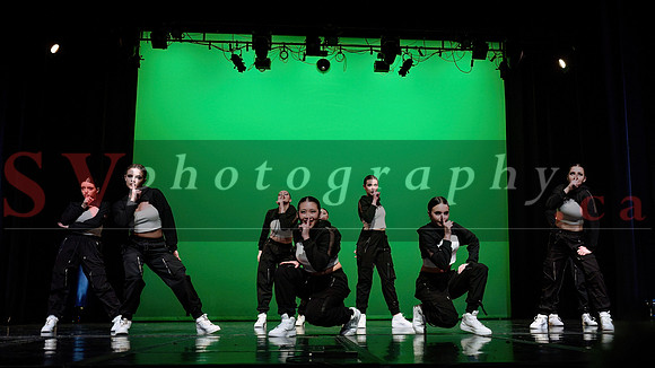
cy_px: 210
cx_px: 362
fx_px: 627
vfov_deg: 32.6
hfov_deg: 55.0
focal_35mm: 36
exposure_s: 1/270
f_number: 2.8
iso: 1600
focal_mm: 24
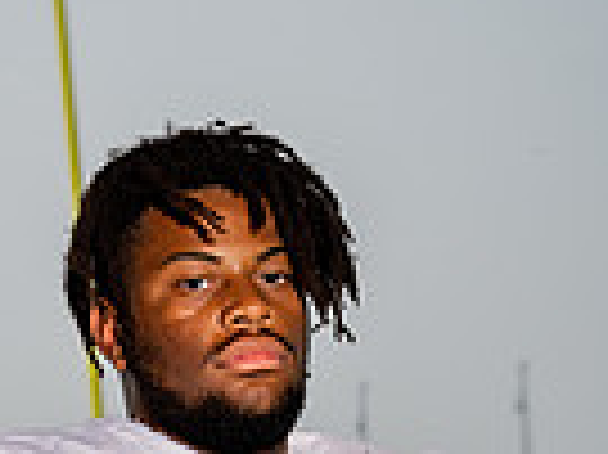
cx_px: 189
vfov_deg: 8.2
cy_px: 998
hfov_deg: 11.6
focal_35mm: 170
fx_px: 2983
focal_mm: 53
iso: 1000
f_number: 4.5
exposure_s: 1/1600
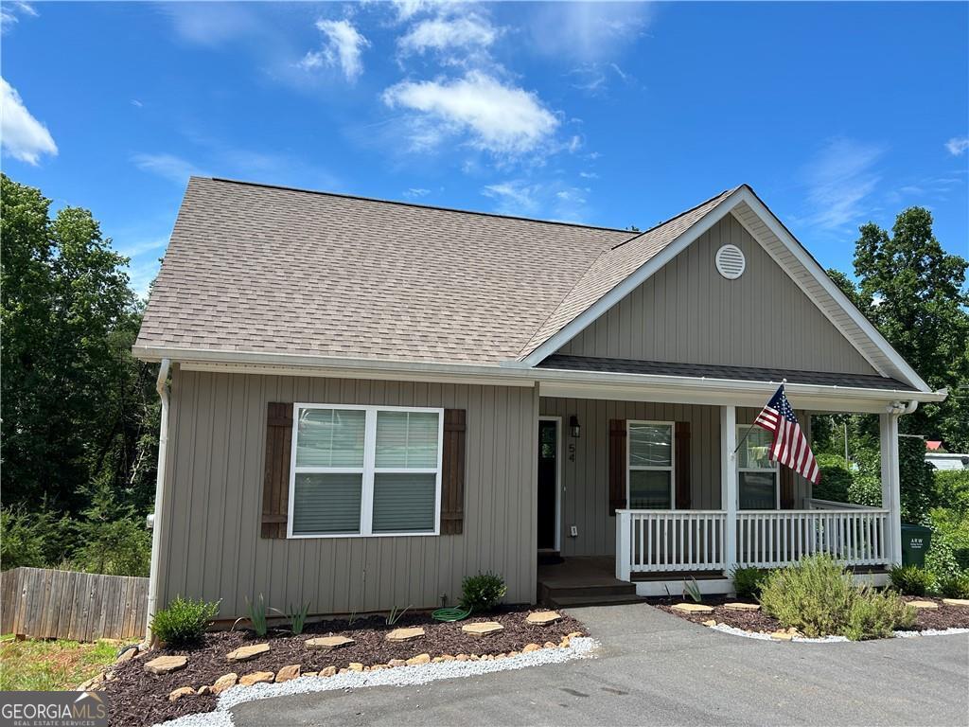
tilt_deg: +5.1
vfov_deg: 53.1
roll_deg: -1.3
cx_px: 484
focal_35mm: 26
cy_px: 364
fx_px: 728
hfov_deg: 67.3
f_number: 1.5
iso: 50
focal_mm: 5.7
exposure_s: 1/2841
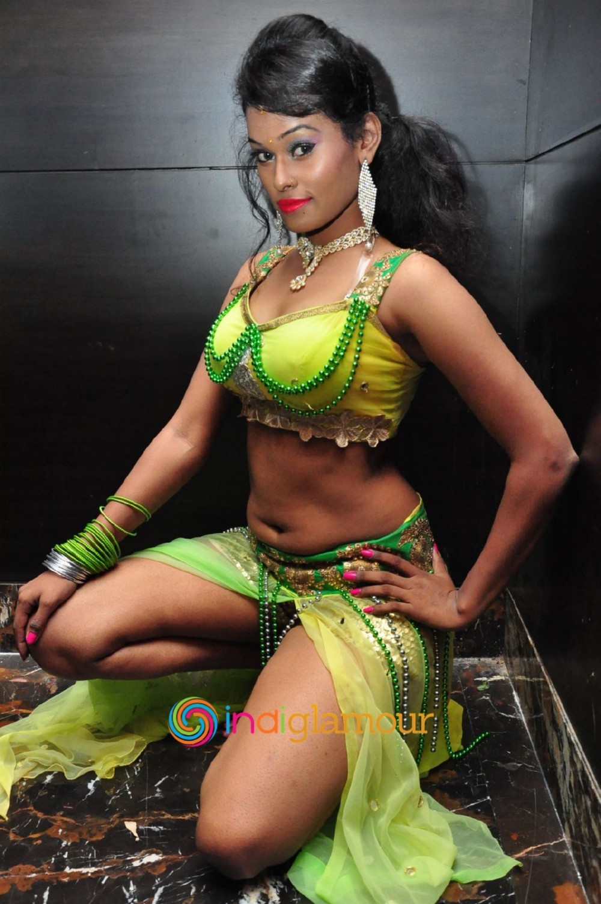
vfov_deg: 53.2
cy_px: 452
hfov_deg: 36.8
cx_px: 300
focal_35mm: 36
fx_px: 904
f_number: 5.6
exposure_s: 1/125
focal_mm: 24
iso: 2000
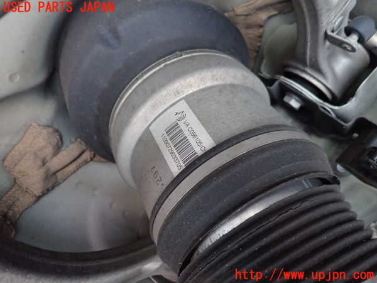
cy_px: 142
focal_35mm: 25
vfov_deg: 54.9
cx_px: 188
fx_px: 272
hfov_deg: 69.4
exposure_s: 1/30
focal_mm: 4.5
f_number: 2
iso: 800
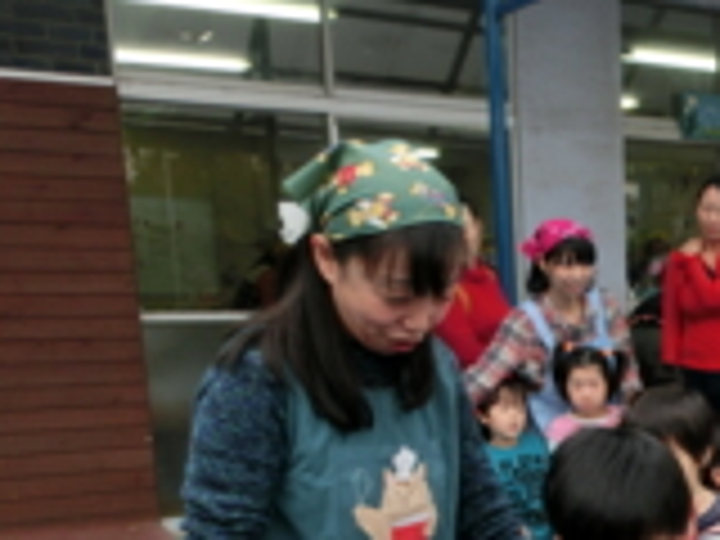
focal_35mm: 60
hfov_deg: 29.8
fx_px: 1248
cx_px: 734
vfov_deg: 23.1
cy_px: 576
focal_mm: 4.24
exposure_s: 1/250
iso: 80
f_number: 3
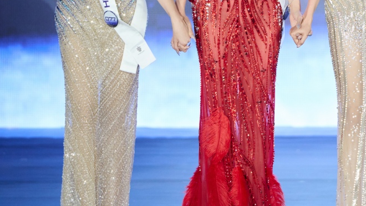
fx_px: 8131
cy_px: -4
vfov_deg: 1.4
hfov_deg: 2.6
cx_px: 386
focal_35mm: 838
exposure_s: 1/320
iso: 1250
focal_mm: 330
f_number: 4
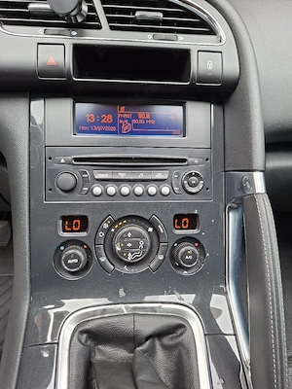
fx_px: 259
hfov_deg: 58.9
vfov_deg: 73.9
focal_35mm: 23
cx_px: 146
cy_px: 194
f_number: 1.8
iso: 50
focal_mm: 5.54
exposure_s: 1/120
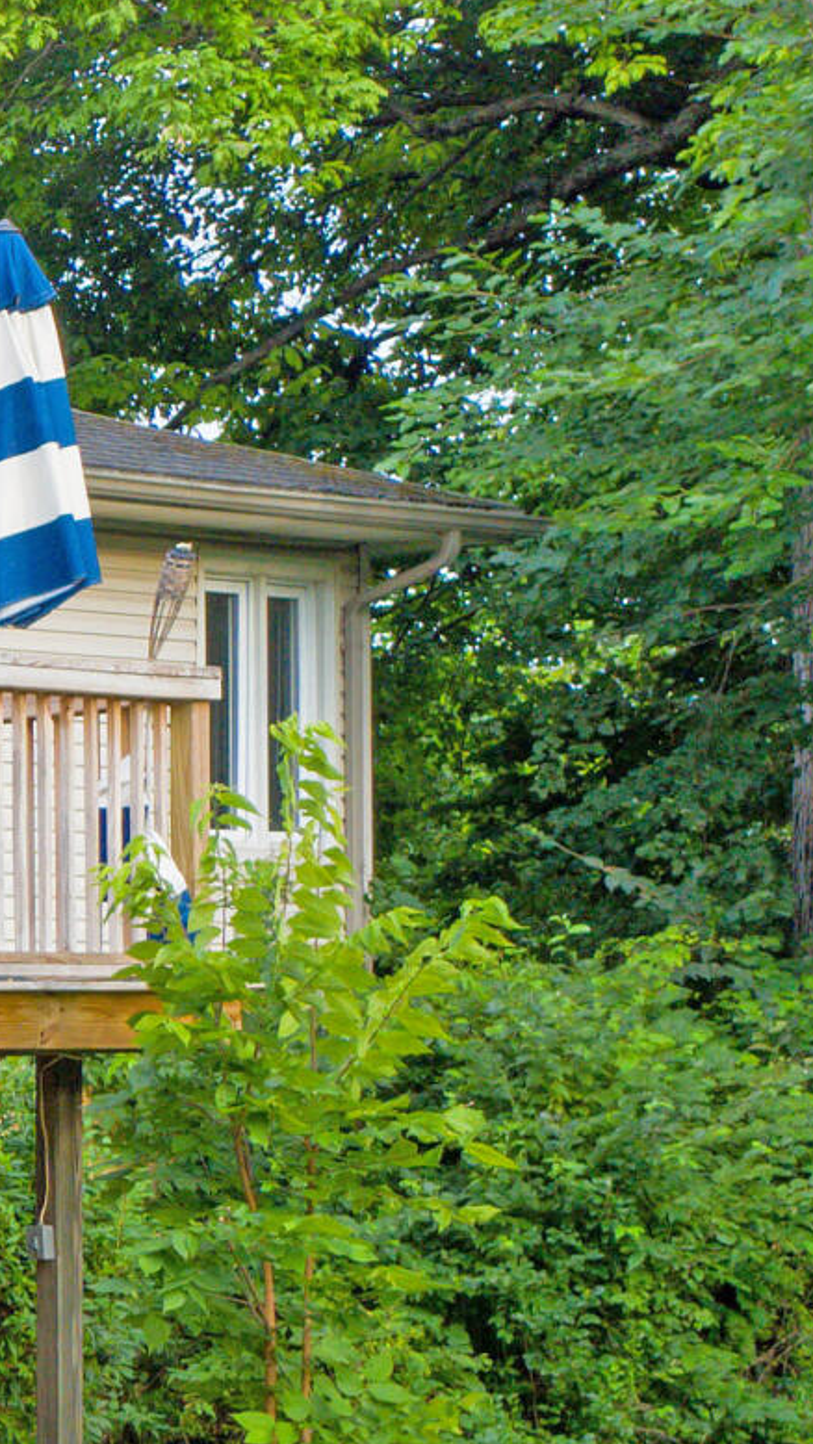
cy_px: 1520
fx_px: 4328
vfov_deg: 18.3
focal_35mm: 113
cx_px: -1856
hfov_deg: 8.4
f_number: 3.5
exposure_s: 1/80
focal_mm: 10.26
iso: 100
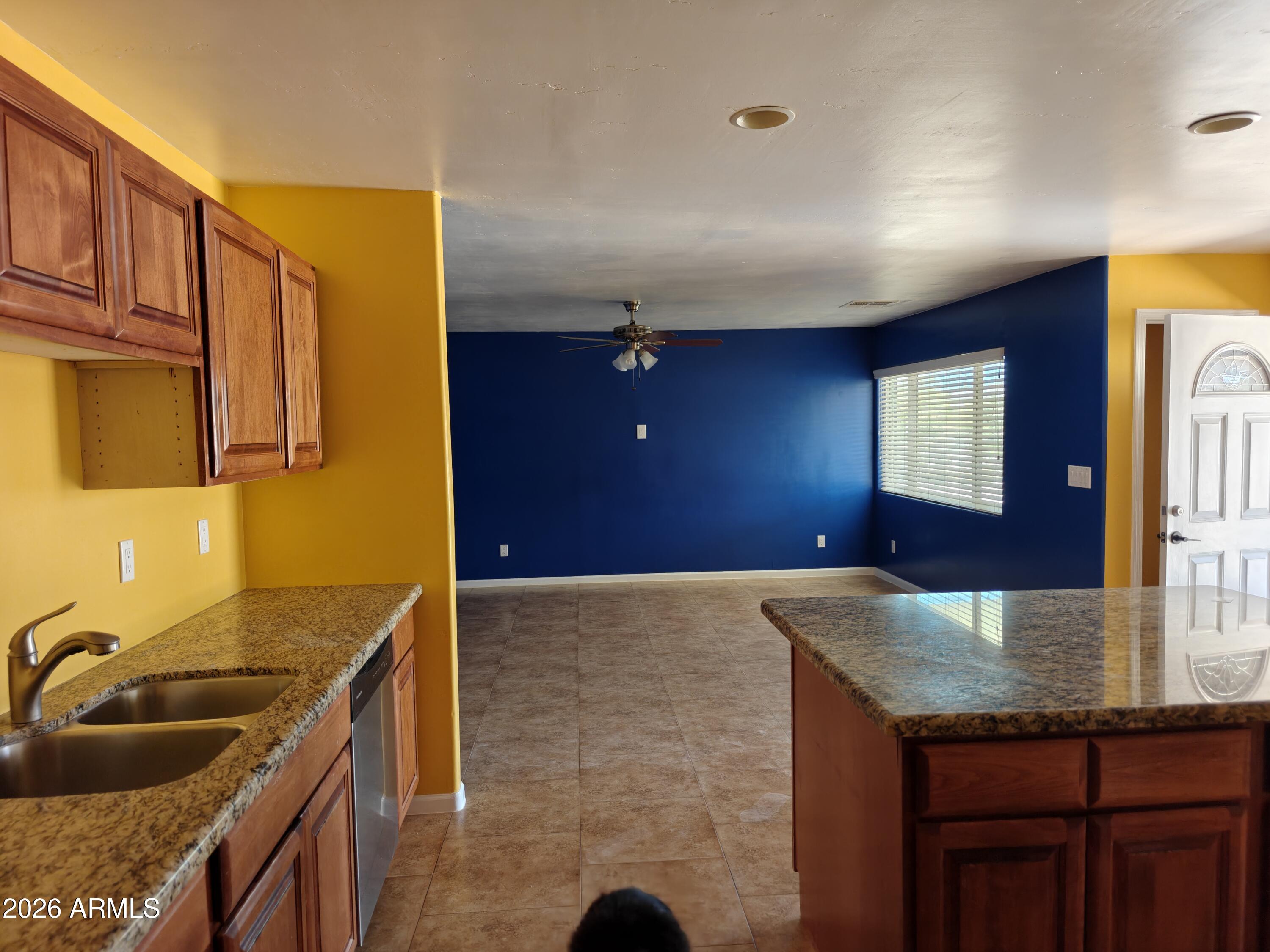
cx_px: 635
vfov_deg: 58.9
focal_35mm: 23
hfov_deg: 73.9
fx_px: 844
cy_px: 476
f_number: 1.6
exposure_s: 1/120
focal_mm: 6.06
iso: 125
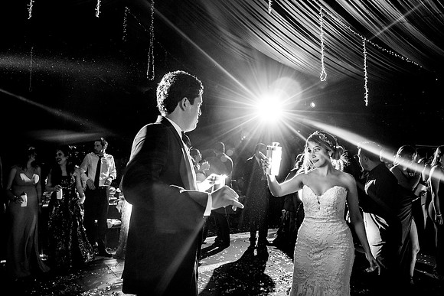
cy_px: 147
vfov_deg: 47.8
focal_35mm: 27
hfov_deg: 67.1
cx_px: 236
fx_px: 334
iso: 2000
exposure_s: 1/200
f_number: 5.6
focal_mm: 24
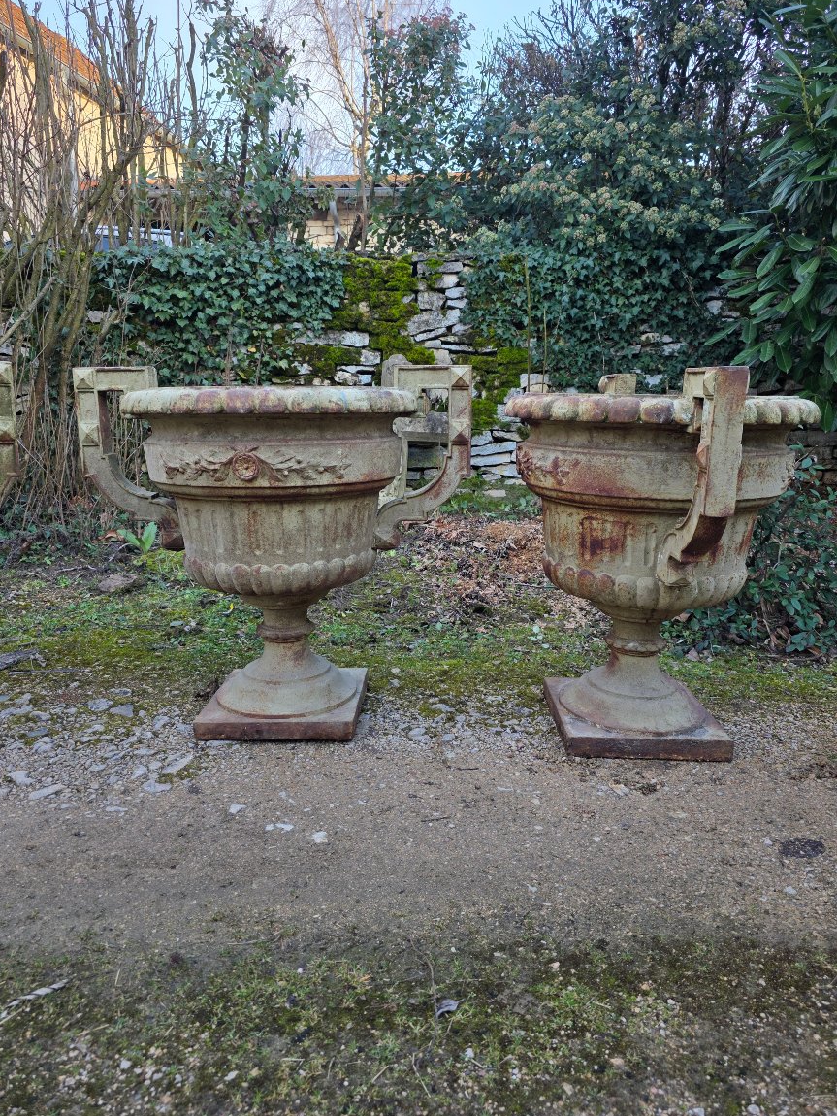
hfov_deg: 56.8
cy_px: 540
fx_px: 773
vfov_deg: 71.6
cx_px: 421
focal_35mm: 24
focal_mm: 6.3
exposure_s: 1/180
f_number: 1.7
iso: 64
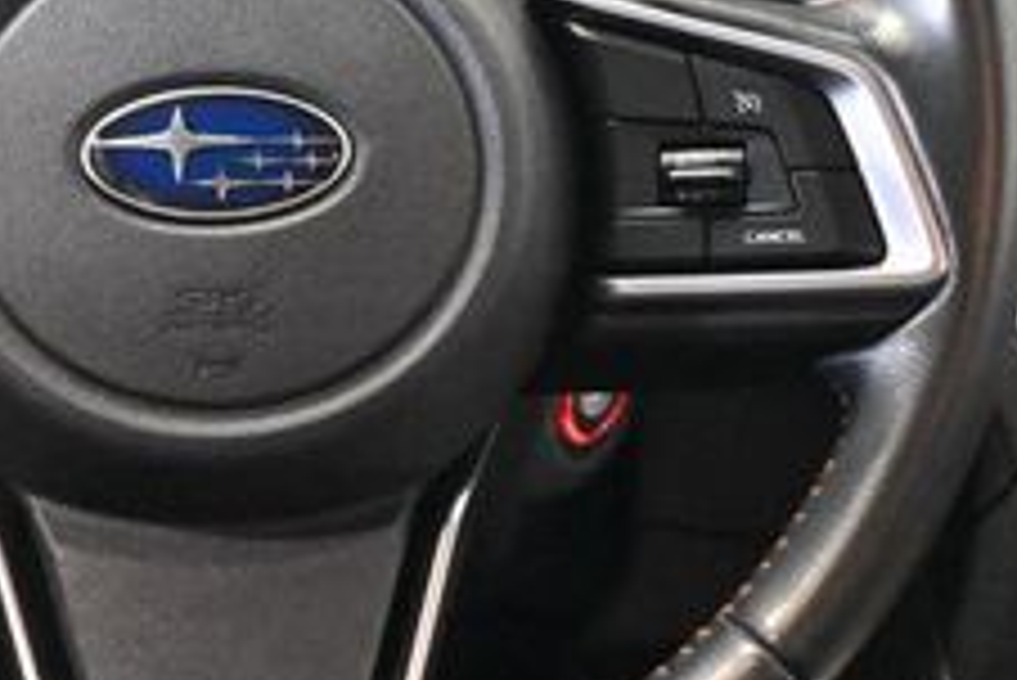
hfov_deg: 17.4
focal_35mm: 117
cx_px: 212
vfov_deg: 11.7
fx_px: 3299
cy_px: 162
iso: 12800
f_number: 4.5
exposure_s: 1/50
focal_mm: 27.5
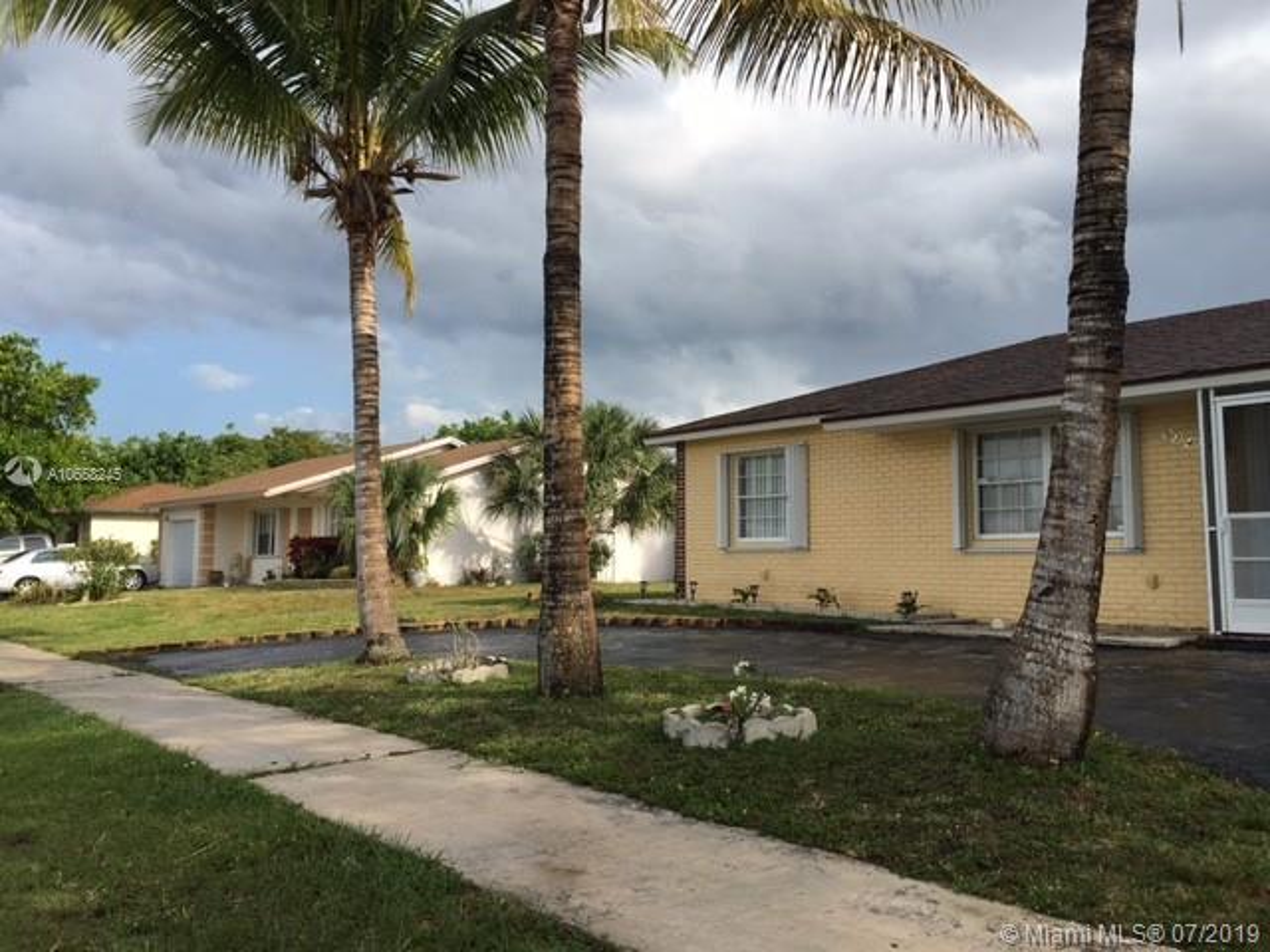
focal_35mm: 29
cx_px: 635
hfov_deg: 61.7
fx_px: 1064
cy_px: 476
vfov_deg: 48.2
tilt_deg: +7.1
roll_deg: -0.5
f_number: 2.2
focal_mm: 4.15
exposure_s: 1/1040
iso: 25
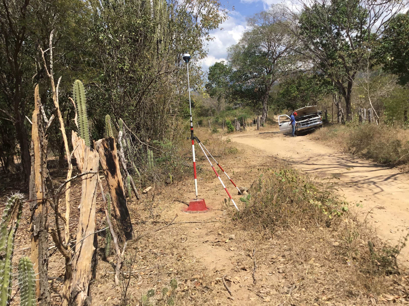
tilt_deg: -5.3
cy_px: 153
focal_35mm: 31
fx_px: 366
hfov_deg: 58.4
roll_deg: +3.8
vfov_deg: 45.4
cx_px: 204
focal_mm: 3.3
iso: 25
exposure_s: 1/1199
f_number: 2.4
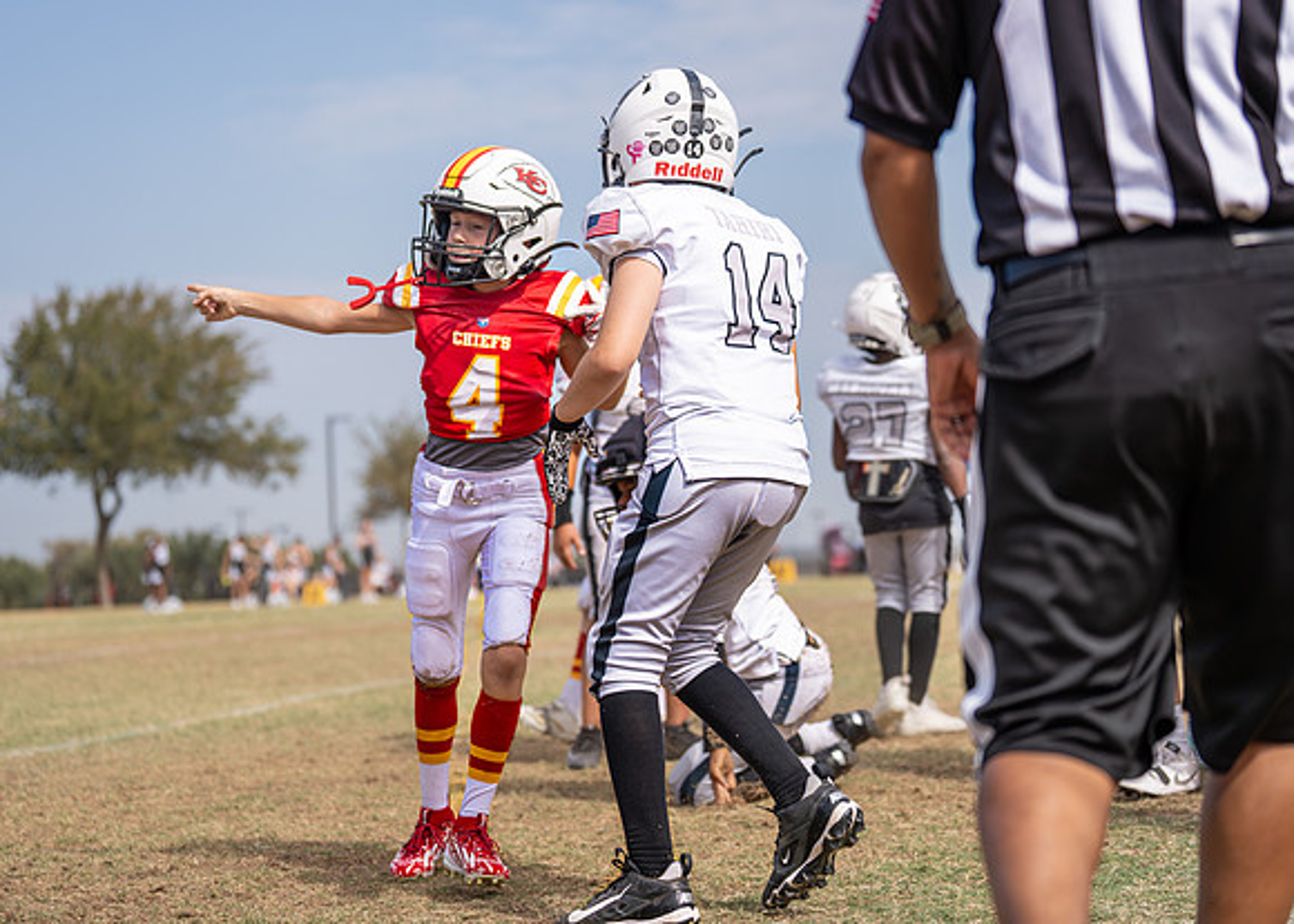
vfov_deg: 18.1
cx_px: 619
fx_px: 2901
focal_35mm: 79
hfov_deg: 25.1
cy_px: 435
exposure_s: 1/4000
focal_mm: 70
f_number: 2.8
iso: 160
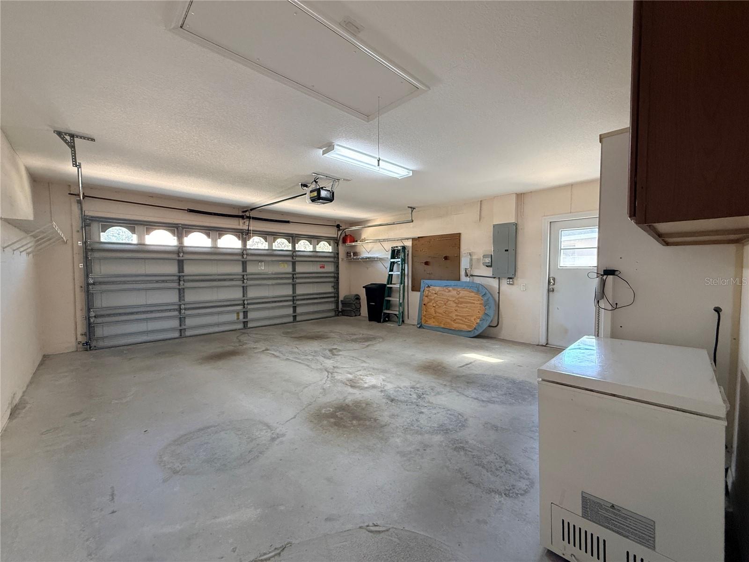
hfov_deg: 102.1
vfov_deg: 85.7
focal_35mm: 14
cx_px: 374
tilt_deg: -2.0
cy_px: 281
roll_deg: +0.0
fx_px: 303
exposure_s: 1/120
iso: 400
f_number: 2.2
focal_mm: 2.22
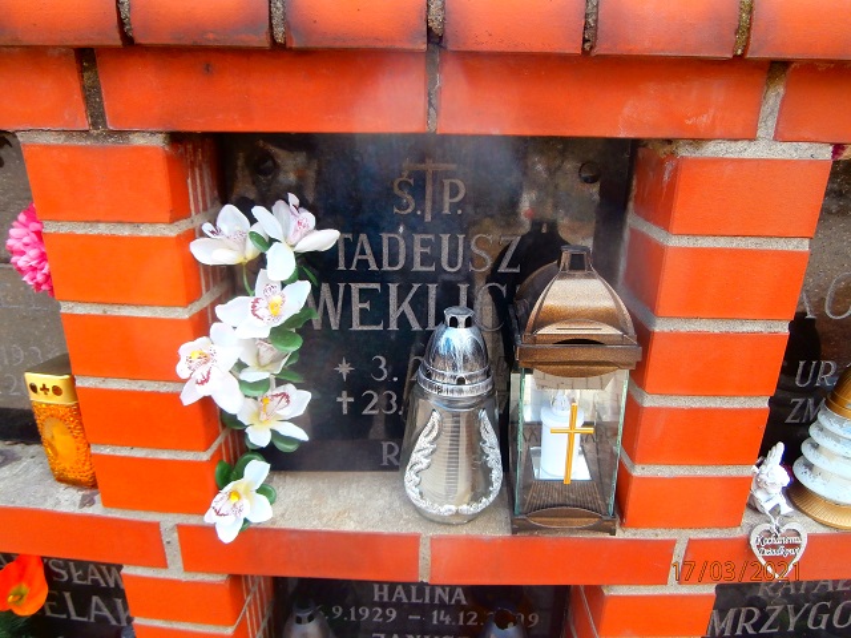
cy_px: 319
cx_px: 426
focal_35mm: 25
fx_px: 615
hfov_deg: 69.4
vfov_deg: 54.9
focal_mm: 4.43
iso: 100
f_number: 3.2
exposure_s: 1/125
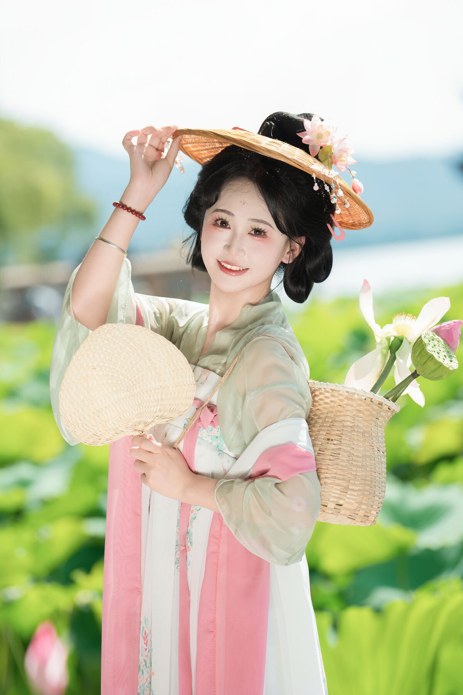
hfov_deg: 9.9
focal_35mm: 138
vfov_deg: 14.9
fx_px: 2662
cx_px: 232
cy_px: 348
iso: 100
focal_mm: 138
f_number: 3.5
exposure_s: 1/400
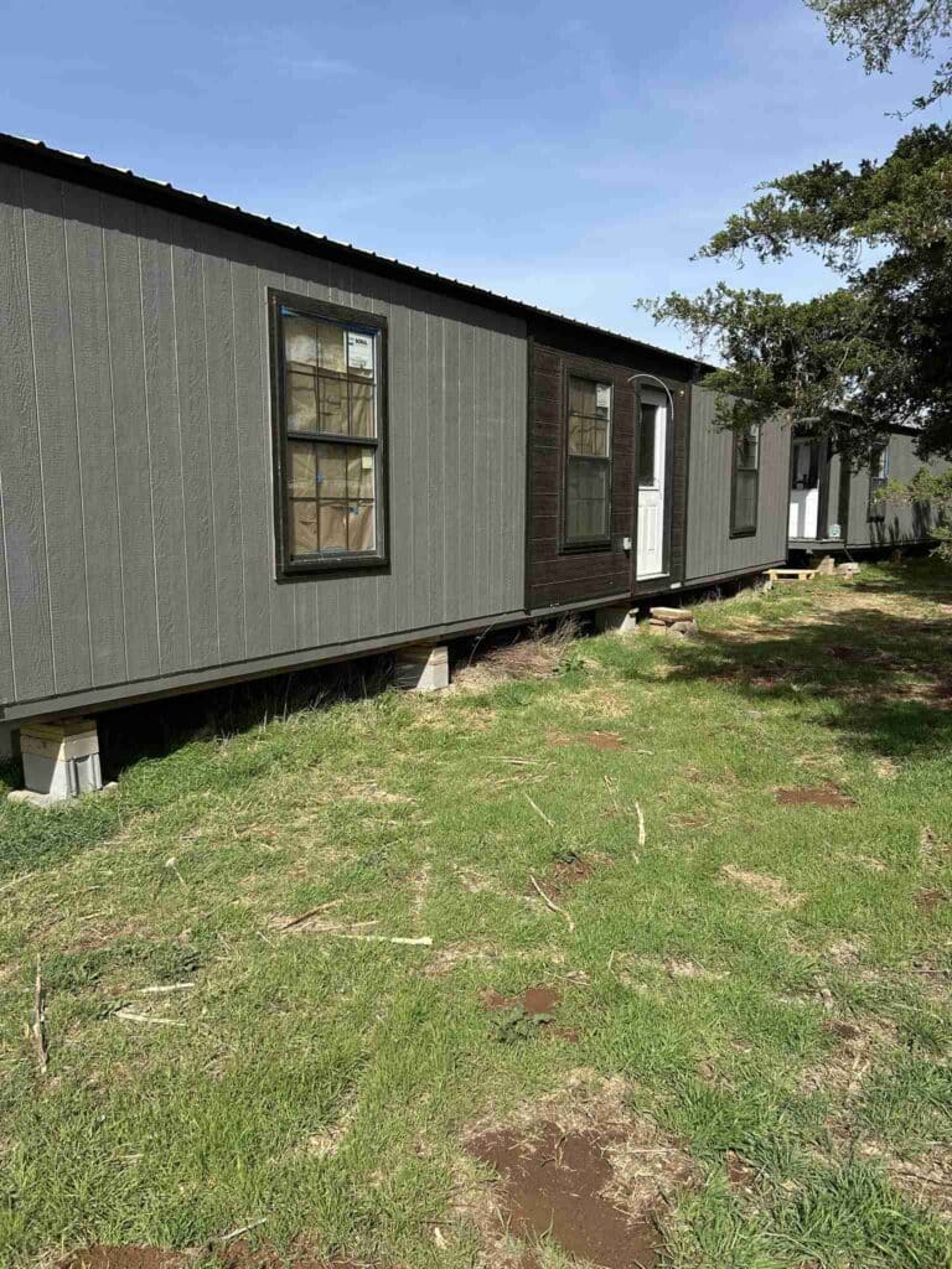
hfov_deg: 53.1
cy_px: 634
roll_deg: -0.3
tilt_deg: -7.6
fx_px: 953
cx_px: 476
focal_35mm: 26
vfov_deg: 67.3
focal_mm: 5.7
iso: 50
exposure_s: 1/3460
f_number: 1.5
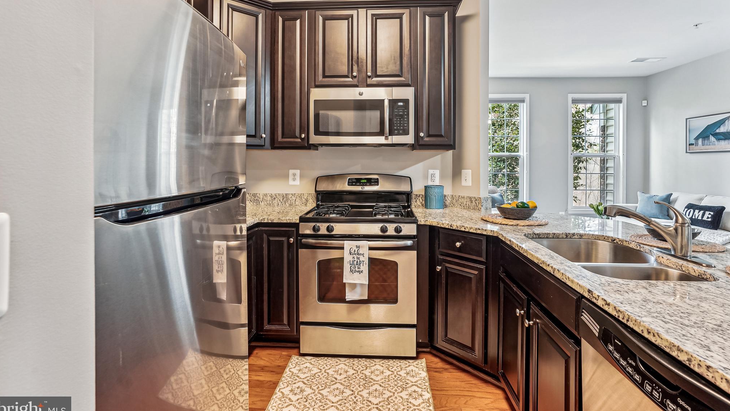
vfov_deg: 63.6
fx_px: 329
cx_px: 361
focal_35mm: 17
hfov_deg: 95.9
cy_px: 176
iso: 100
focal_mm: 16
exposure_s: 1.6
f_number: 8
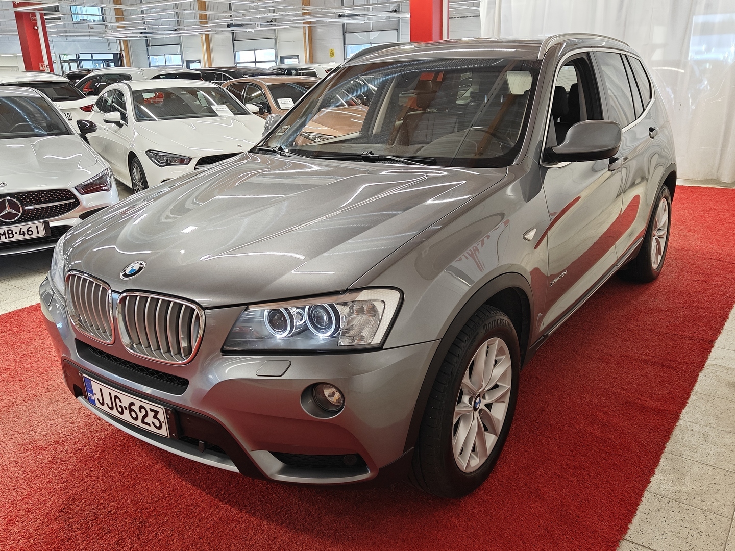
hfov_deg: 60.0
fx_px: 637
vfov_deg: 46.8
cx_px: 368
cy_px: 276
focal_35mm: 30
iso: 64
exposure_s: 1/50
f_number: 1.8
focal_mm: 5.59
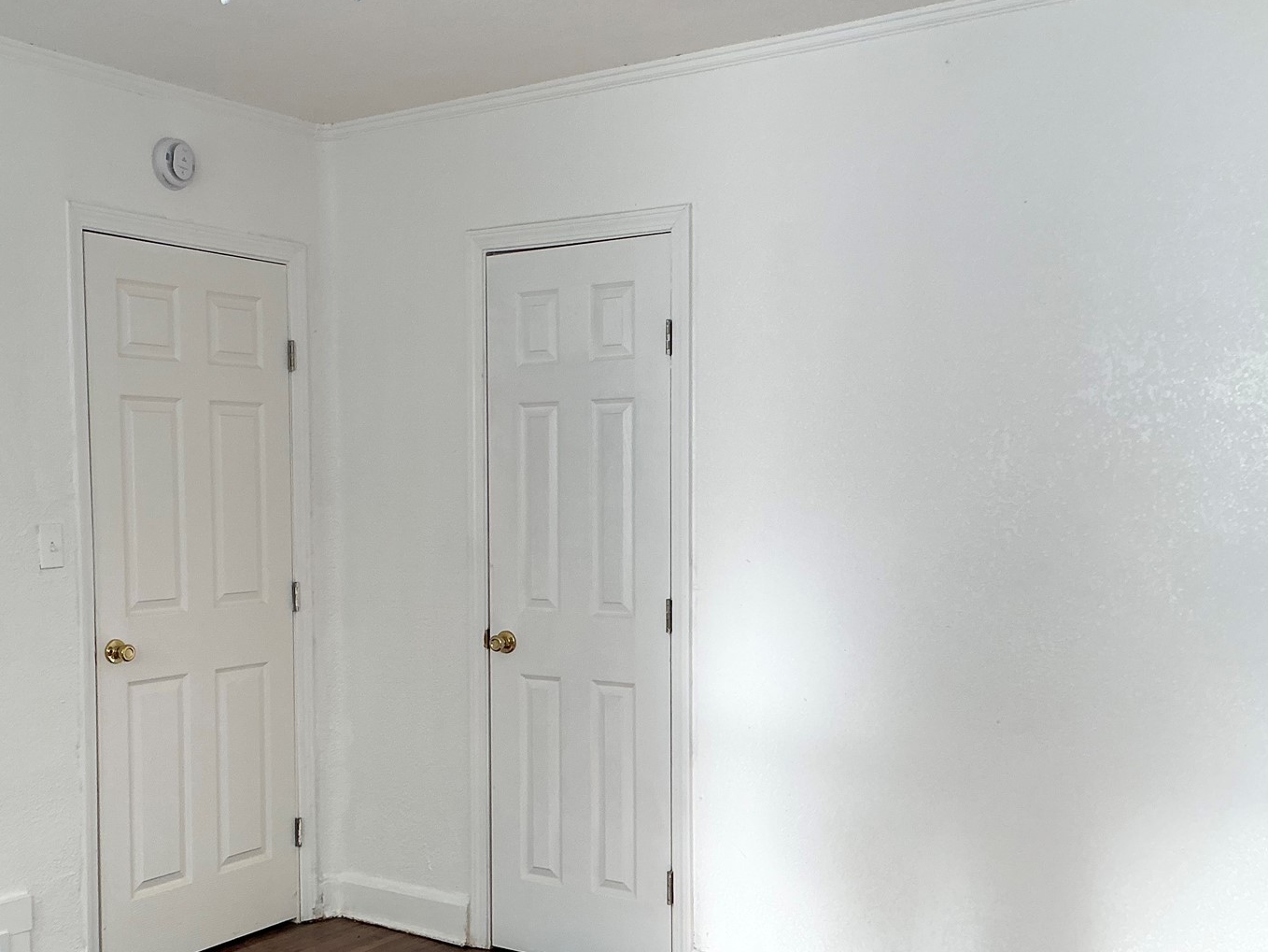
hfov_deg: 45.4
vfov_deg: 35.0
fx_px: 1502
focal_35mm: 41
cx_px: 486
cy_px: 593
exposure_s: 1/120
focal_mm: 3
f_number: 1.8
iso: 25
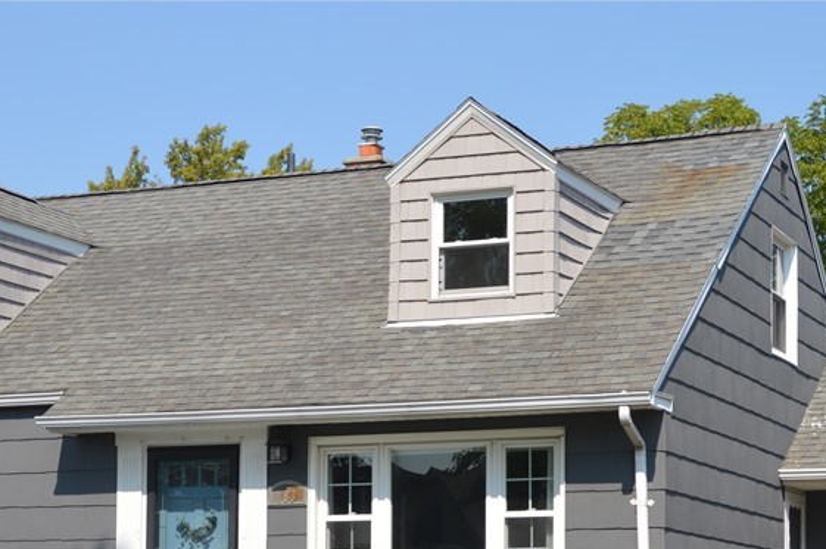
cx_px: 457
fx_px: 2132
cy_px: 530
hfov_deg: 21.9
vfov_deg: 14.5
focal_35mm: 93
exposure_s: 1/320
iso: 100
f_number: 9
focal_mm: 32
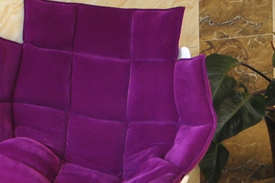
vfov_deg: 14.2
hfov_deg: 20.1
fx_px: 679
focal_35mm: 89
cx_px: -124
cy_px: -100
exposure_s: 1/40
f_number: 2.8
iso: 400
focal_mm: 14
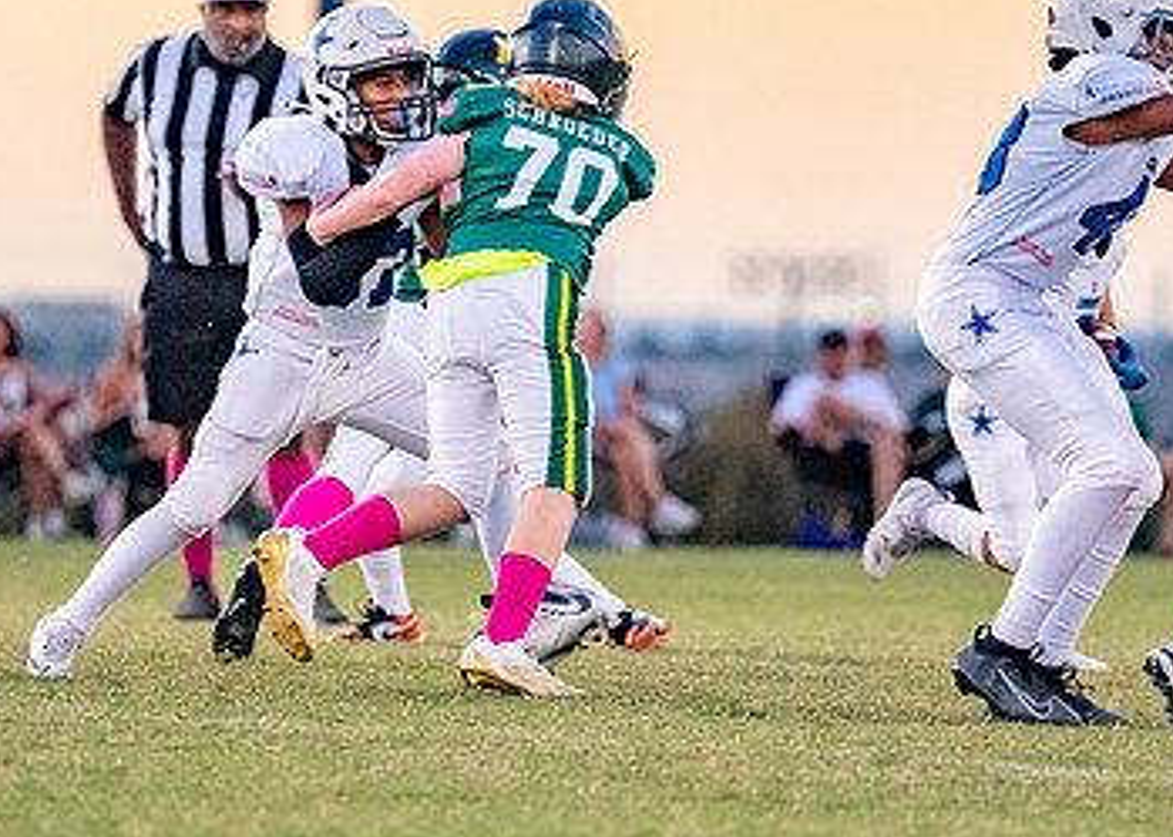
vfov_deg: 3.2
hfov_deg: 4.5
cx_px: 481
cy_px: 371
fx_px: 14919
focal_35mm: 448
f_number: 2.8
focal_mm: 200
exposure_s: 1/1600
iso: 4000
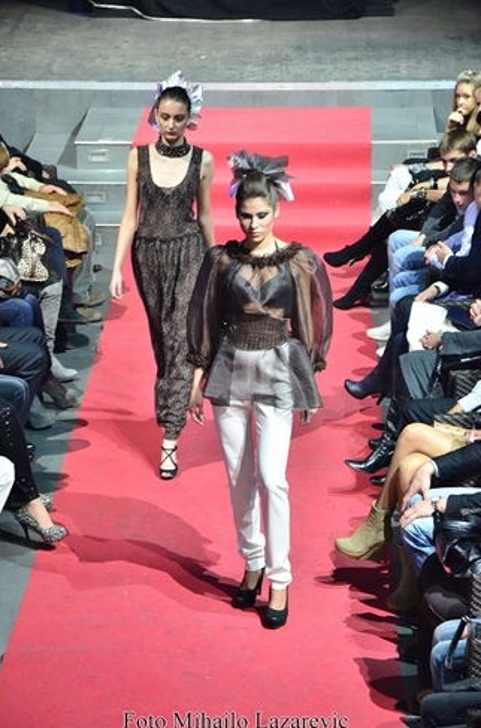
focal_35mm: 128
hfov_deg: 10.7
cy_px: 350
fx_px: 2580
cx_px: 236
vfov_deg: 16.1
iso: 3200
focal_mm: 80
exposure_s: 1/125
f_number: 5.3
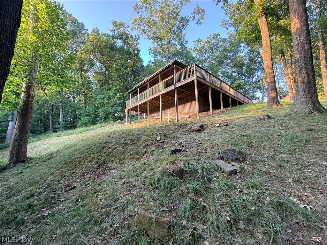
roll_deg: +1.1
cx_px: 164
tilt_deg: +10.0
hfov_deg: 102.1
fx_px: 132
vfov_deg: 85.7
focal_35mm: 14
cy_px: 122
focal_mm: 2.22
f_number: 2.2
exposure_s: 1/99
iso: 200
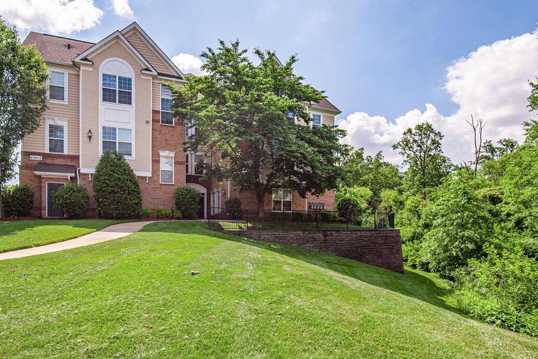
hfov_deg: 86.5
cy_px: 197
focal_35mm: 19
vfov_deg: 64.4
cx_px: 238
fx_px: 284
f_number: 10
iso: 200
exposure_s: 1/640
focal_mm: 16
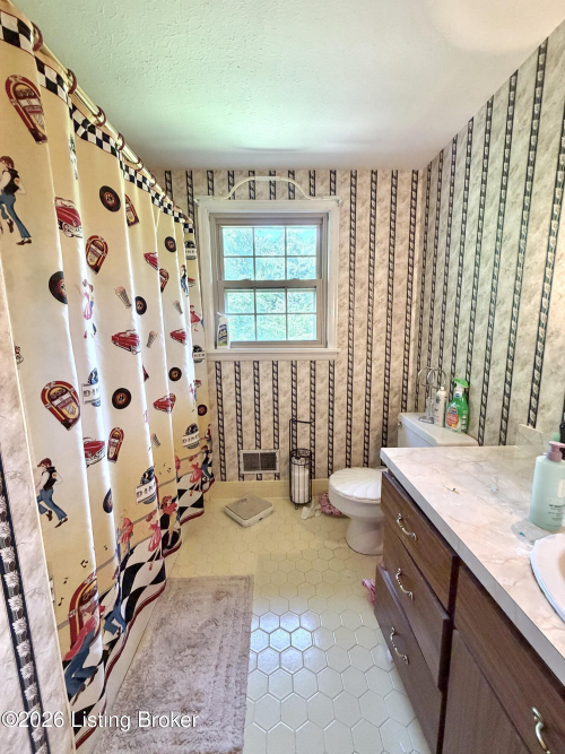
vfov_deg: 102.1
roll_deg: +0.8
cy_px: 377
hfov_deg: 85.7
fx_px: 305
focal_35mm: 14
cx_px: 282
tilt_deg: -9.2
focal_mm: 2.22
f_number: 2.2
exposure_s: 1/60
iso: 320
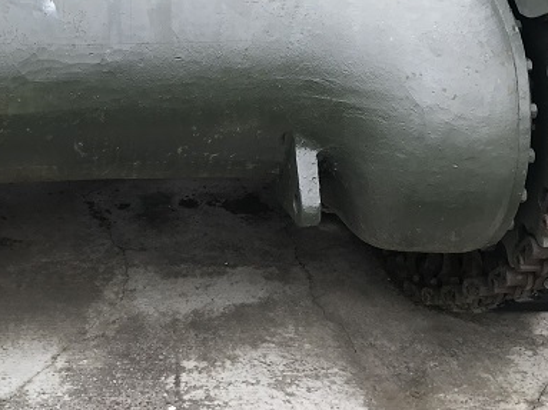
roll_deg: -0.1
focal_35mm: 59
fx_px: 934
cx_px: 105
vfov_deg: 24.5
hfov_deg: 31.8
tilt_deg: -18.0
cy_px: 99
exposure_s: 1/435
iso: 20
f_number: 1.8
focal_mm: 3.99
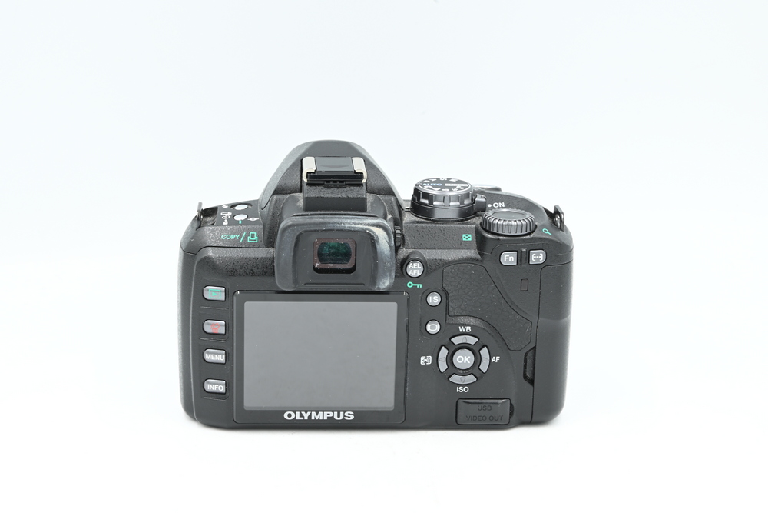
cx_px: 384
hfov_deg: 27.0
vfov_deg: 18.2
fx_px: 1600
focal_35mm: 75
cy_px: 256
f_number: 14
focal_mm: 75
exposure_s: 1/13
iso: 200
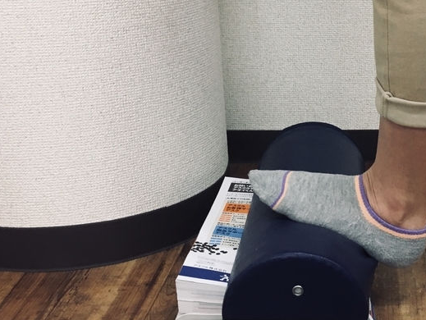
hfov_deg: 27.8
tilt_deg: -12.8
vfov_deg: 21.6
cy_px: 53
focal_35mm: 67
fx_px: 825
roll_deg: +0.4
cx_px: 391
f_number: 2.2
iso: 80
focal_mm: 4.15
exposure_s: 1/30
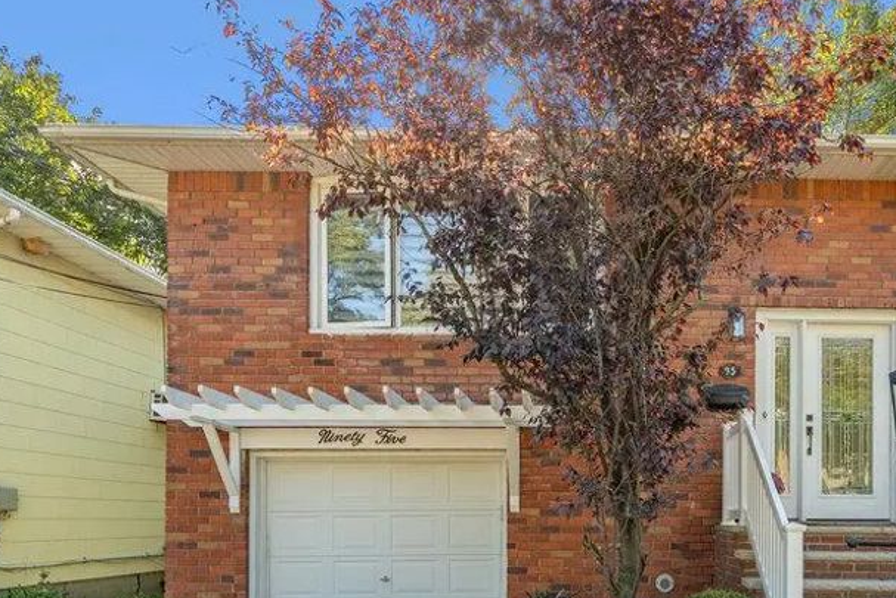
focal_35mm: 27
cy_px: 457
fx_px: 672
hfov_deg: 65.1
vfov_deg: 46.1
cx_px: 617
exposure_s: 1/200
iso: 200
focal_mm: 16
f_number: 4.5
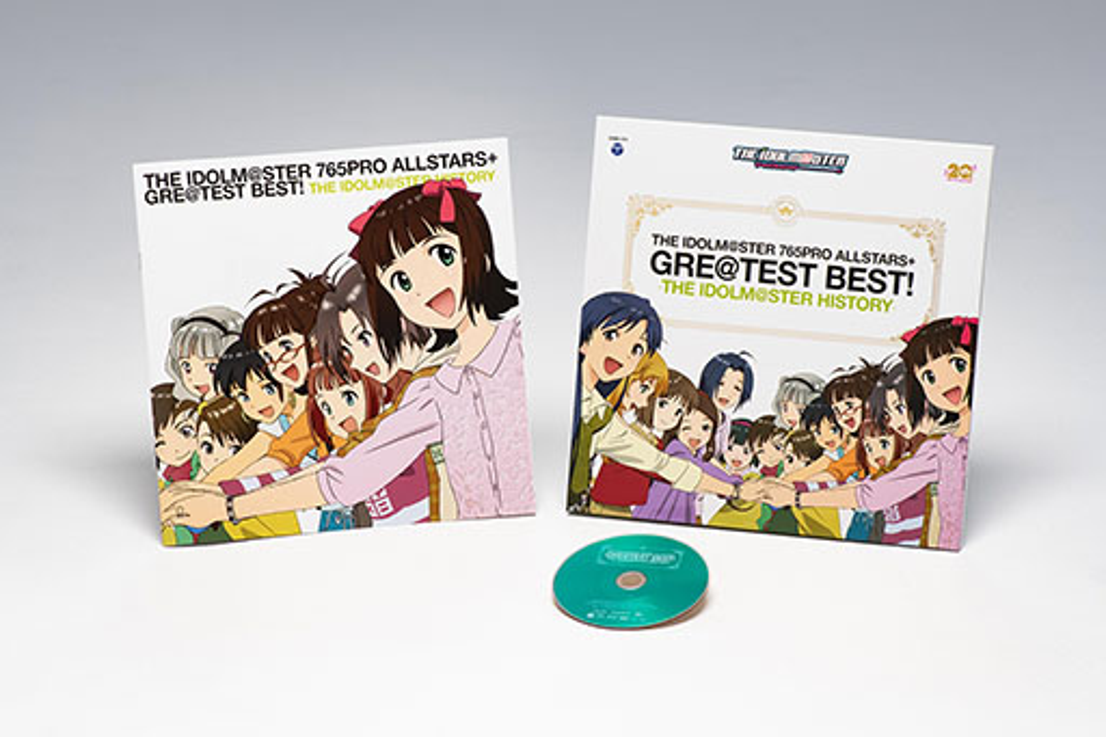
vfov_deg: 13.0
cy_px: 368
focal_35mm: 105
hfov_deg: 19.5
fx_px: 3225
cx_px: 553
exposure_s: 1/60
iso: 100
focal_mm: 105
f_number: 22
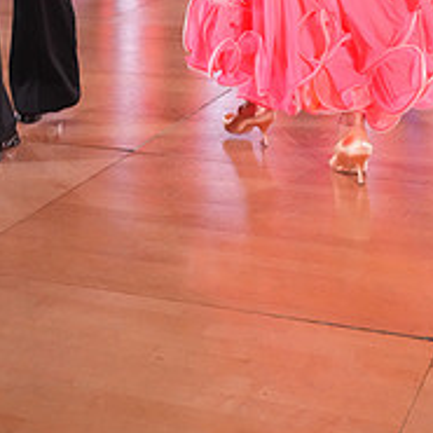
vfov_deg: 18.1
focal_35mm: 88
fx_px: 1245
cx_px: 111
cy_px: -171
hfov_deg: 19.6
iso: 4000
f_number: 4
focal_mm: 33
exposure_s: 1/500
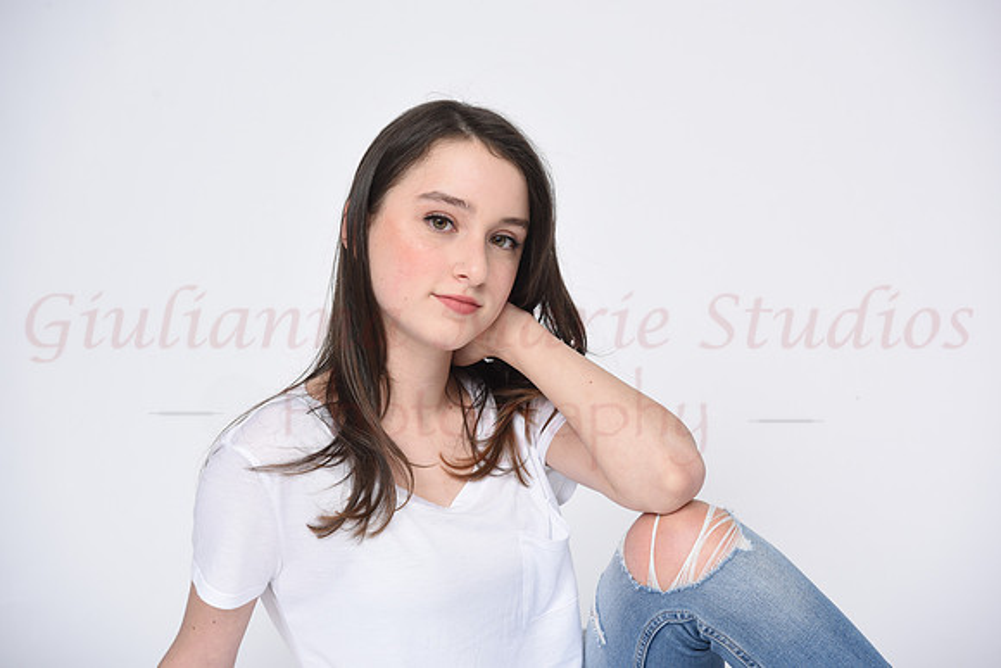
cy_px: 334
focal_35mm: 55
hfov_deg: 36.2
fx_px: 1530
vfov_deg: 24.6
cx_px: 500
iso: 160
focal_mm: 55
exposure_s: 1/125
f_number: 8
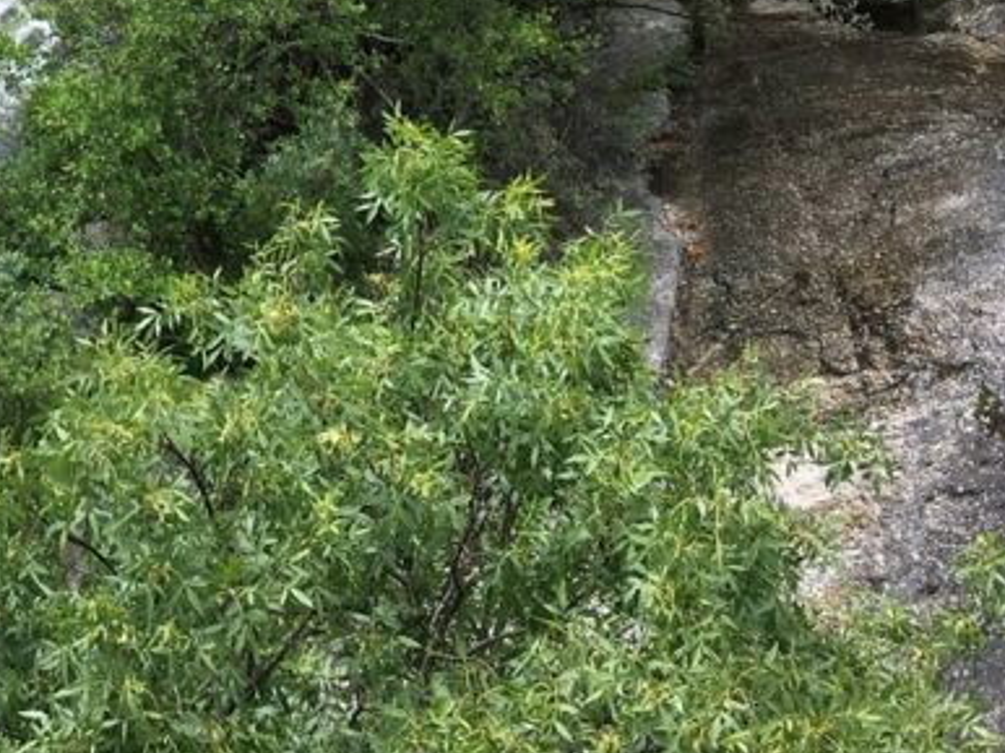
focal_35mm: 77
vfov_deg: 18.0
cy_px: -185
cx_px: -34
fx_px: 2234
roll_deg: +1.9
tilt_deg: -18.6
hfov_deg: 24.1
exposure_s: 1/615
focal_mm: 4.15
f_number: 2.2
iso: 25
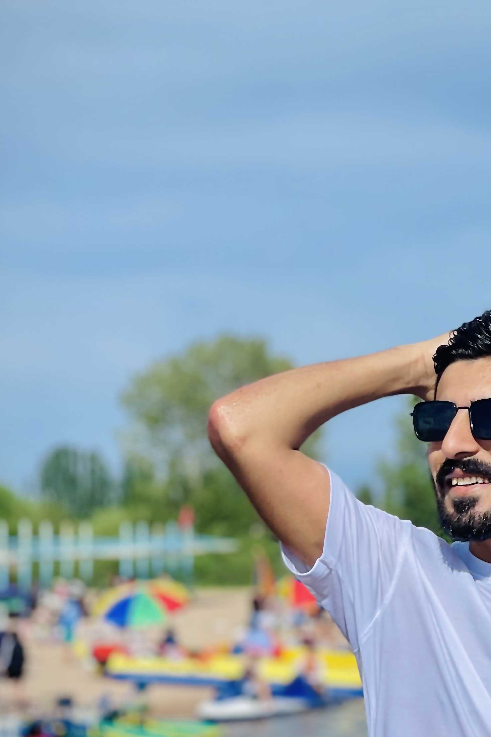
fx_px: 2495
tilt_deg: +5.0
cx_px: 503
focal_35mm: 122
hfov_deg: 11.1
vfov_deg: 16.8
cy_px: 365
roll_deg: +1.6
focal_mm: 7.5
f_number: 2.2
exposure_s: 1/3215
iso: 32
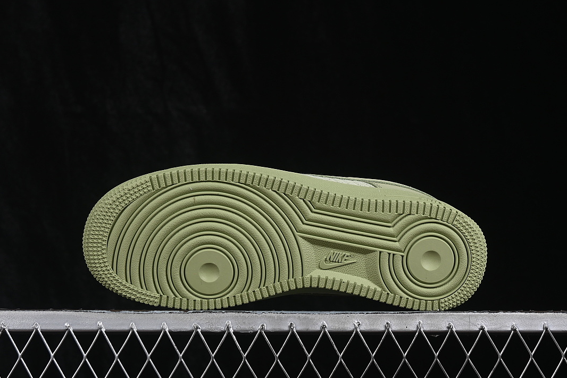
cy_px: 191
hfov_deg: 26.6
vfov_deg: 18.0
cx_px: 282
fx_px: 1197
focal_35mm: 76
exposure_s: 1/80
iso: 160
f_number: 8
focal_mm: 50
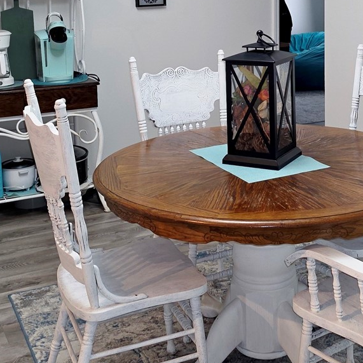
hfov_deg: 29.9
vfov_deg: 28.9
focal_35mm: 57
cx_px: 240
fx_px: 676
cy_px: 36
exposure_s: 1/24
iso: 50
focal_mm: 6.5
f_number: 1.4
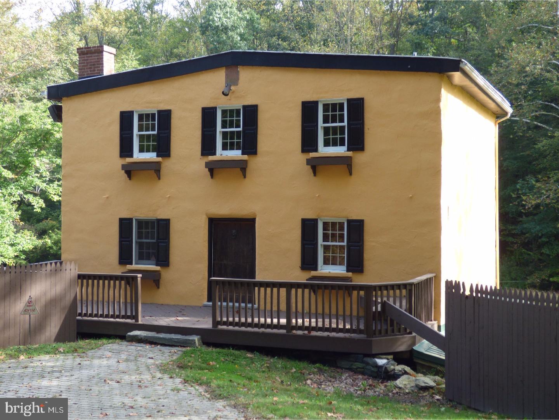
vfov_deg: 30.3
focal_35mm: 48
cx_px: 280
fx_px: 775
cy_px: 210
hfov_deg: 39.7
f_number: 3.8
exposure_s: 1/60
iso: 100
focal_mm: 8.24
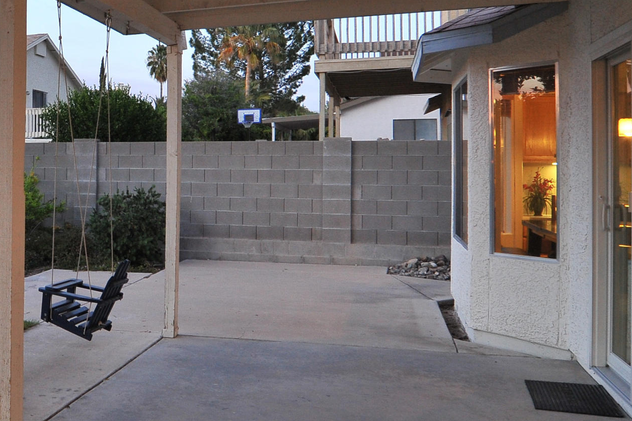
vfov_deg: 31.0
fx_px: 754
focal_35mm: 43
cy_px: 149
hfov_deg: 41.4
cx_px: 49
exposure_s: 1/25
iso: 1250
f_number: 7.1
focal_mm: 18
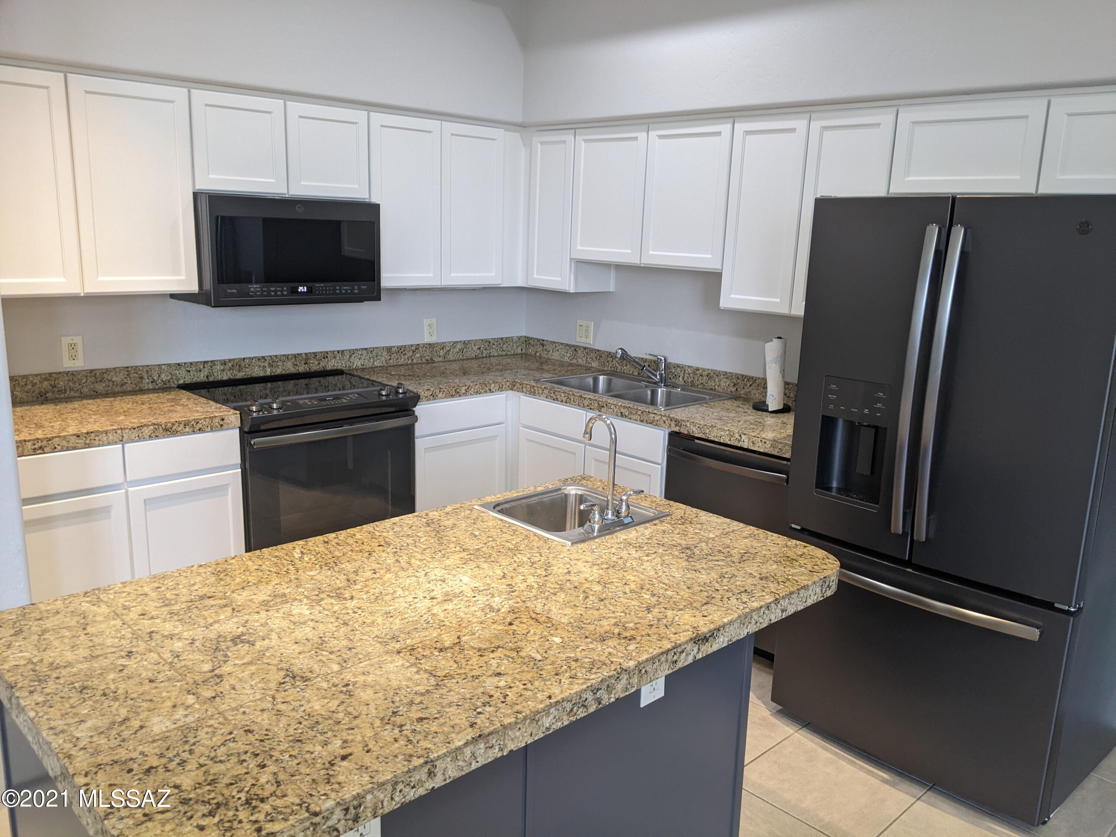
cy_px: 418
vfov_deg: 51.4
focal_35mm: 27
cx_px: 558
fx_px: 870
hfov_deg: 65.3
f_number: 1.8
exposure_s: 1/40
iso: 147
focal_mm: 4.44
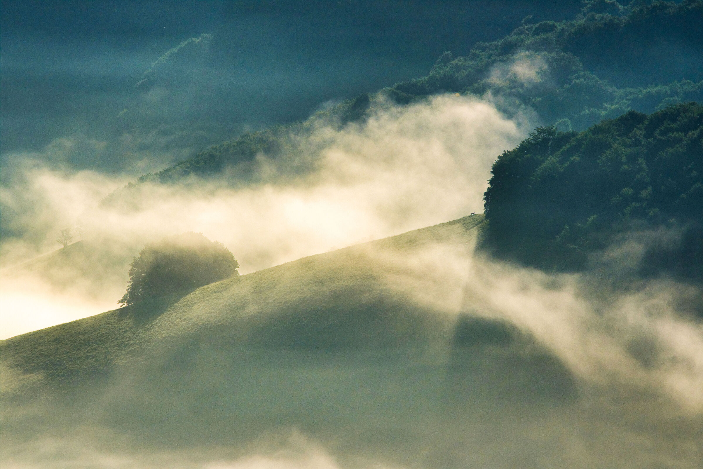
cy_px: 234
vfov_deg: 4.6
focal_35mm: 300
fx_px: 5858
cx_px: 352
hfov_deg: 6.9
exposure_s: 1/1000
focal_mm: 200
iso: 800
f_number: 22
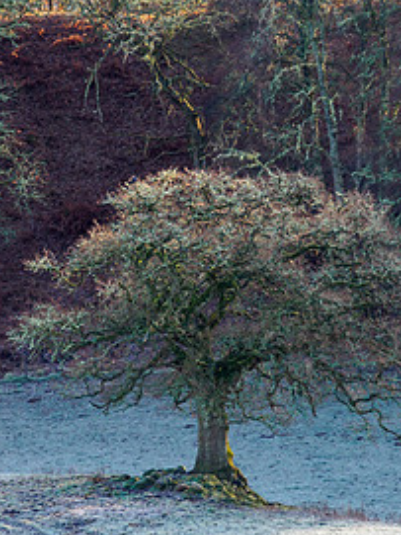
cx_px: 117
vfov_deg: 3.1
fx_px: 9939
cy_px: 250
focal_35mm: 643
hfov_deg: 2.3
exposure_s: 1/100
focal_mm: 150
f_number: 5.6
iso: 200
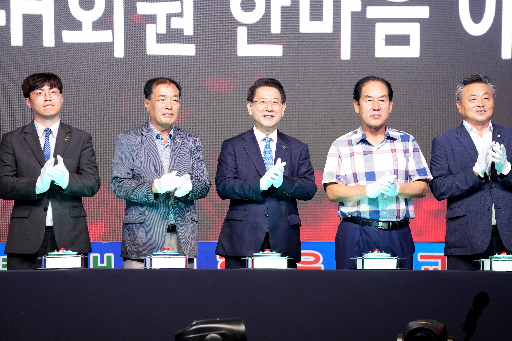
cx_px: 256
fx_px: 2844
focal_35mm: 200
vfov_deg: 6.9
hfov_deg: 10.3
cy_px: 170
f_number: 4.5
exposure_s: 1/200
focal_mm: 200
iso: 3200
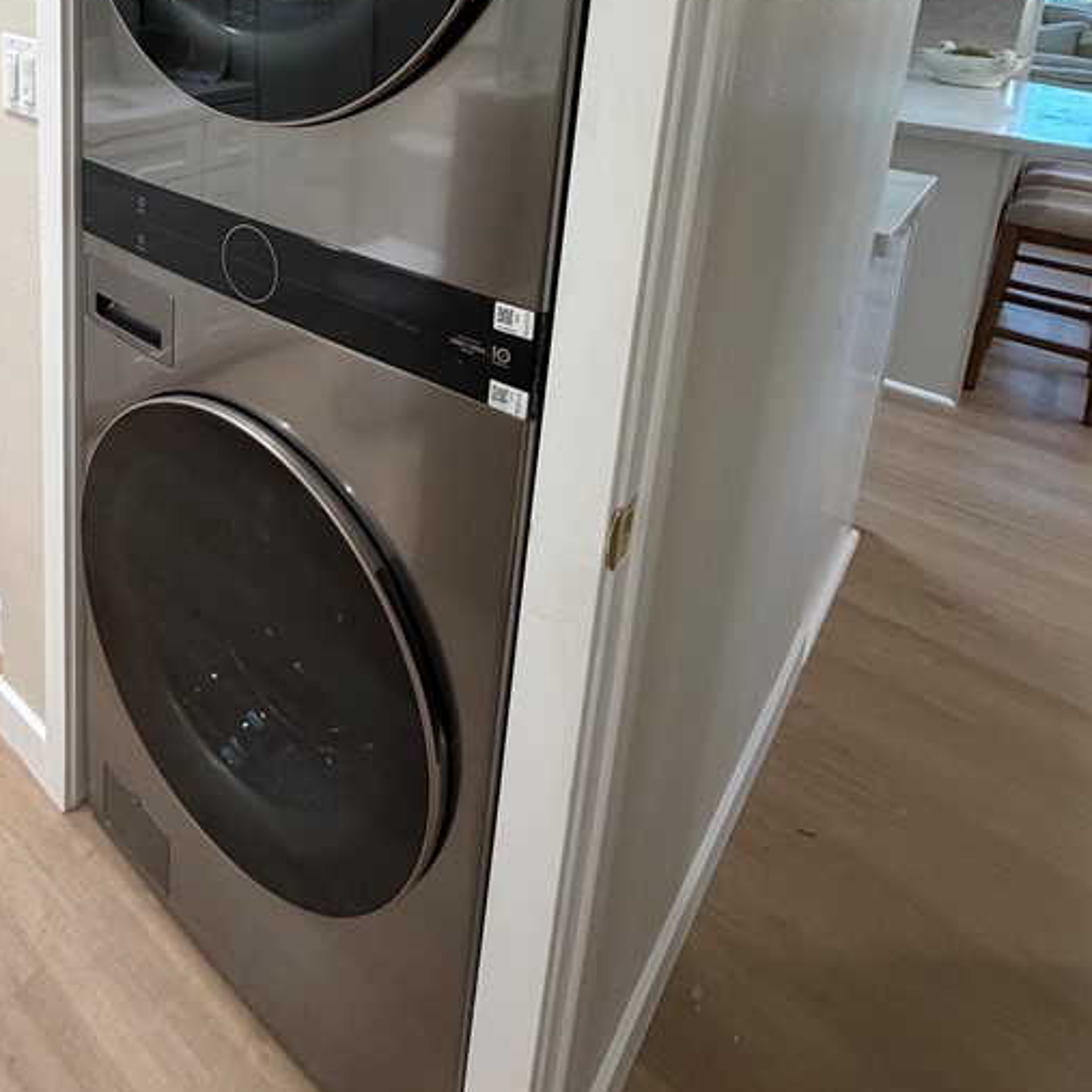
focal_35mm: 25
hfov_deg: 60.3
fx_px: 892
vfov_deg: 55.8
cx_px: 304
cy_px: 140
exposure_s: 1/120
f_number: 2.2
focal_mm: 2.22
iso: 250
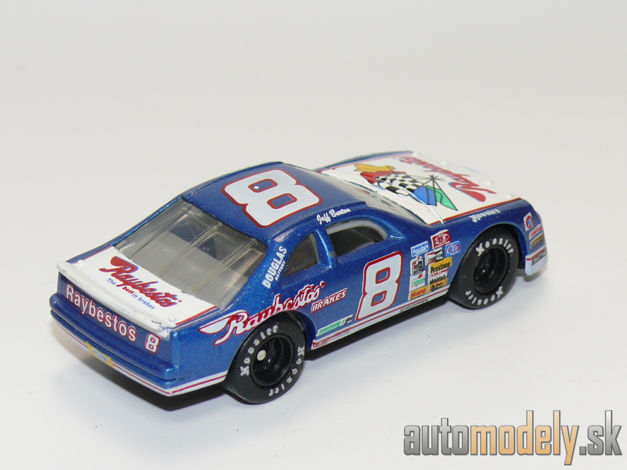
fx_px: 1956
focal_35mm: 108
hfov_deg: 18.2
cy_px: 235
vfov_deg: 13.7
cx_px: 314
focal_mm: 13.8
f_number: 4
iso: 100
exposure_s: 1/30
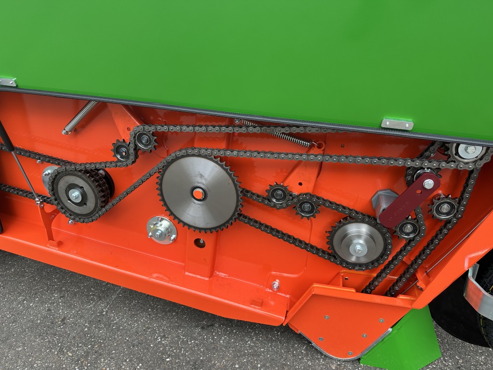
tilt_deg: -23.6
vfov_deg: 56.8
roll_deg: +2.8
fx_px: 342
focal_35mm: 24
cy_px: 185
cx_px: 246
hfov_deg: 71.6
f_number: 1.78
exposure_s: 1/223
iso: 64
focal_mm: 6.86
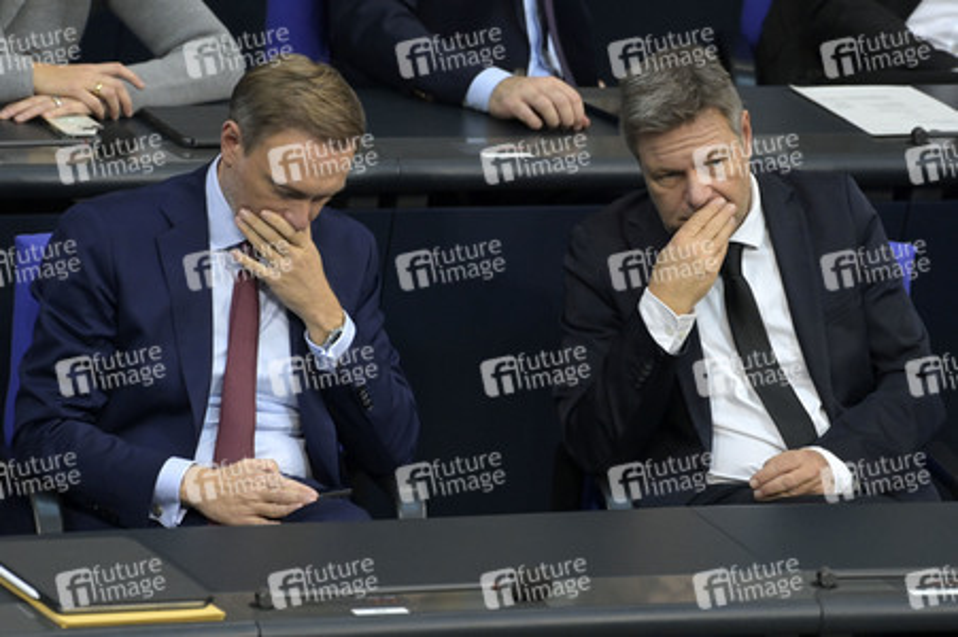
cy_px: 318
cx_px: 479
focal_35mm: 380
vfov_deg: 3.6
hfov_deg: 5.4
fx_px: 10105
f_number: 5.6
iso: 10000
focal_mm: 380
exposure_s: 1/320
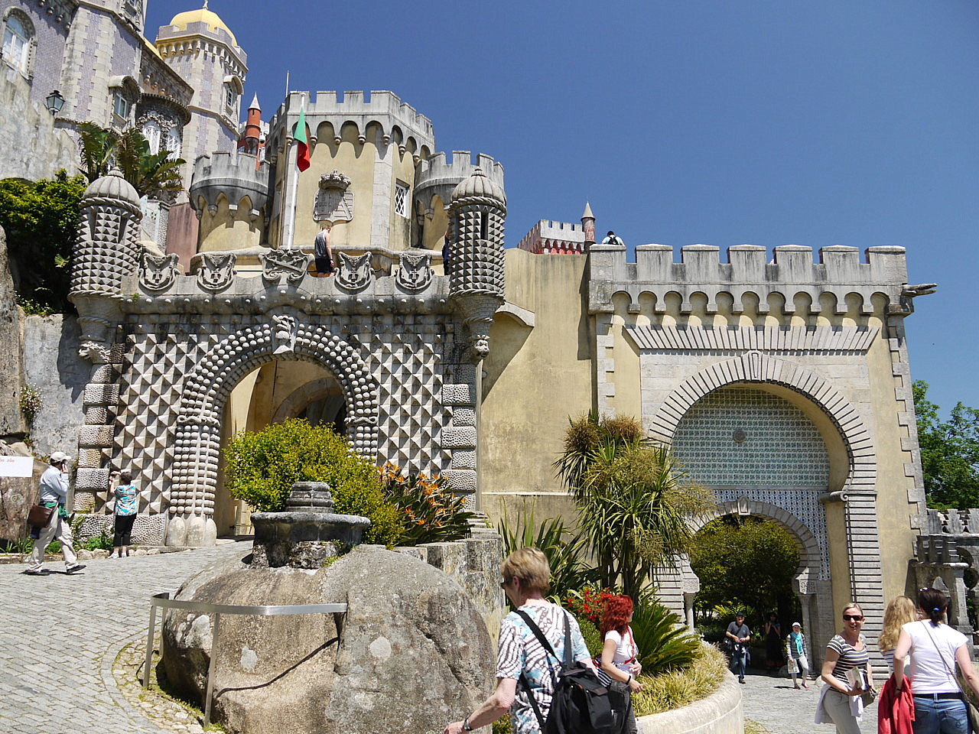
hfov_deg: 63.4
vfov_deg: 49.7
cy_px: 367
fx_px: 792
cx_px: 490
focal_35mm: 28
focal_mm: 14
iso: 100
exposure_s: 1/200
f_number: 5.6
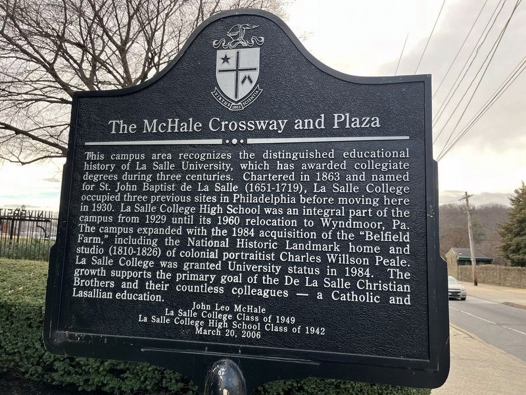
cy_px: 198
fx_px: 395
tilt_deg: +6.6
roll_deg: -1.1
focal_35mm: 26
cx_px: 263
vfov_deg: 53.1
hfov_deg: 67.3
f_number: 1.6
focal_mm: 5.1
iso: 50
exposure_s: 1/343
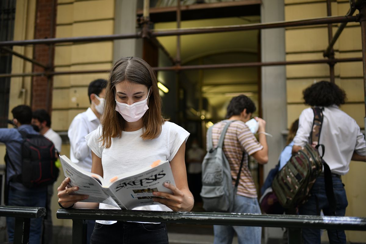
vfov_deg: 37.9
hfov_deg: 54.4
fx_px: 356
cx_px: 183
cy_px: 122
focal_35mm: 35
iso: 200
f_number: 1.8
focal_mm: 35
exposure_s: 1/1250
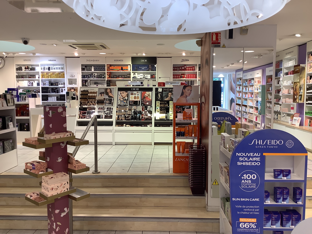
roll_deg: +0.5
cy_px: 117
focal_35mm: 31
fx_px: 279
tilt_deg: -5.8
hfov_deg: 58.4
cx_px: 156
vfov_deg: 45.4
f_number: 2.4
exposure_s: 1/50
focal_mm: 3.3
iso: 64
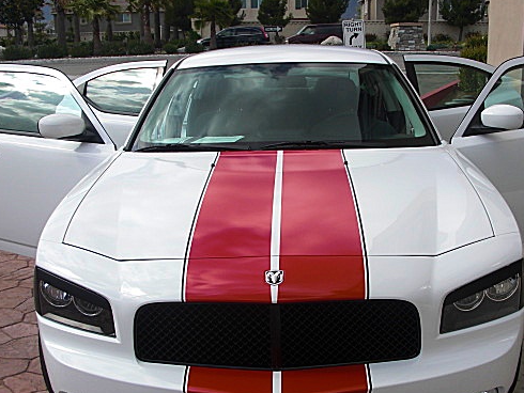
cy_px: 227
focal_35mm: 47
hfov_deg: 40.4
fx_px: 712
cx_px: 286
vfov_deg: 30.9
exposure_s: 1/125
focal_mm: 6.3
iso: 50
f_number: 7.9
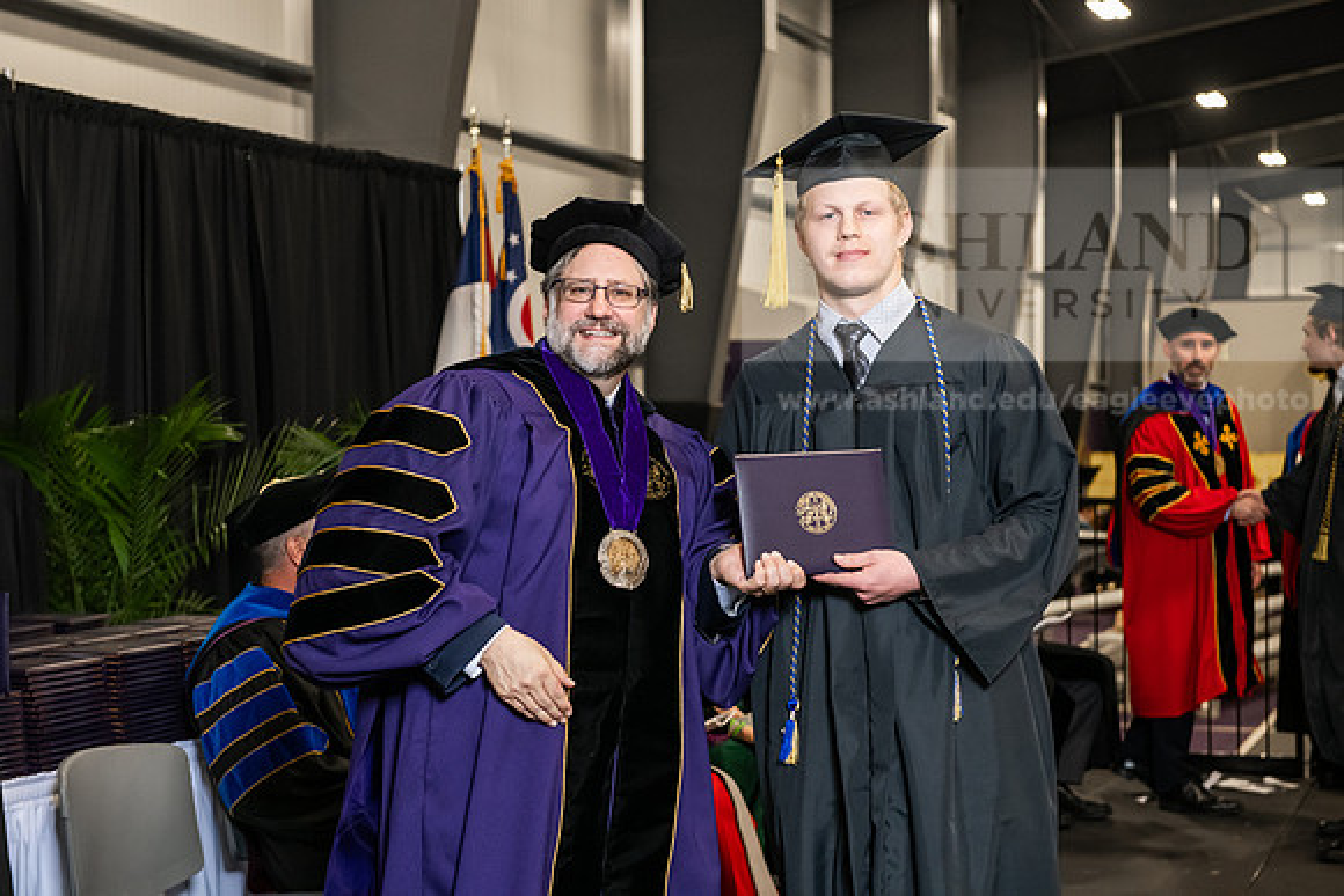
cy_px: 448
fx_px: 2464
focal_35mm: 66
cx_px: 672
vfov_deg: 20.6
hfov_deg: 30.5
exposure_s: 1/200
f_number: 5
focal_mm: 66
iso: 2500
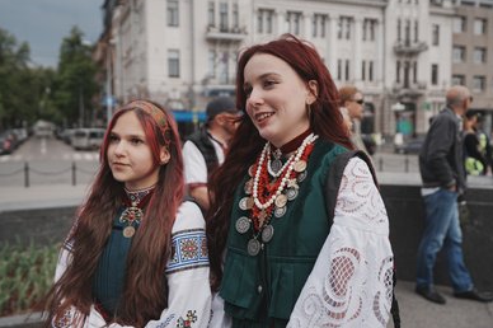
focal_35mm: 33
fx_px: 452
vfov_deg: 39.9
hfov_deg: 57.3
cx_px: 244
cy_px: 161
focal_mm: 32
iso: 125
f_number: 3.2
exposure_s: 1/2500
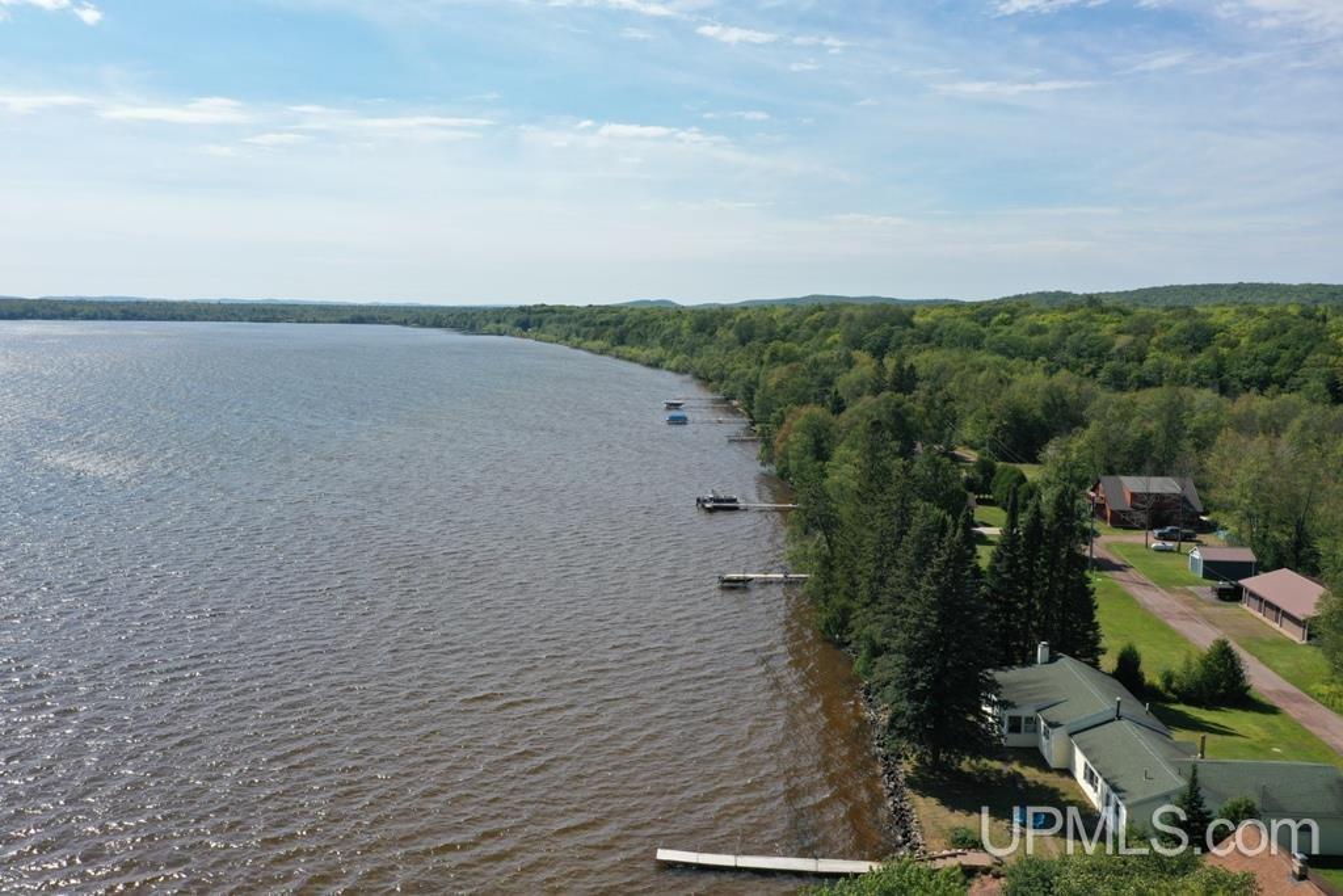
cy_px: 448
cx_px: 672
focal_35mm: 28
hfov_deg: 65.5
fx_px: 1045
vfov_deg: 46.4
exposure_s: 1/500
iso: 100
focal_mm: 10.26
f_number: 6.3
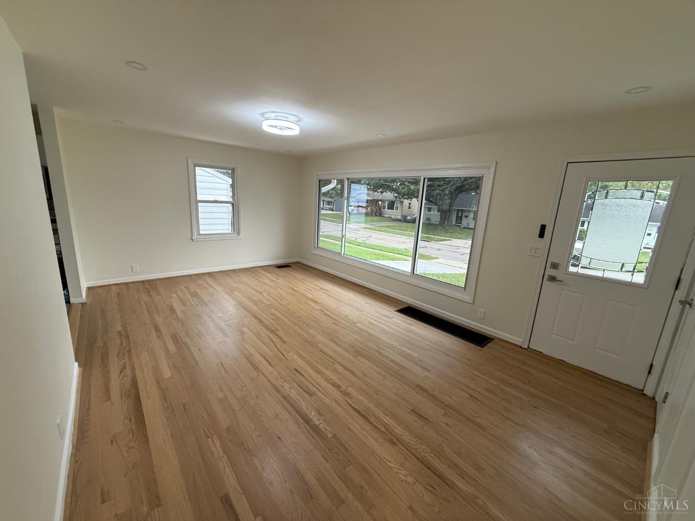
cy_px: 260
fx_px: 281
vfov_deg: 85.7
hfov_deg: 102.1
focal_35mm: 14
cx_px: 348
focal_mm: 2.22
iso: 250
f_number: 2.2
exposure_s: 1/60
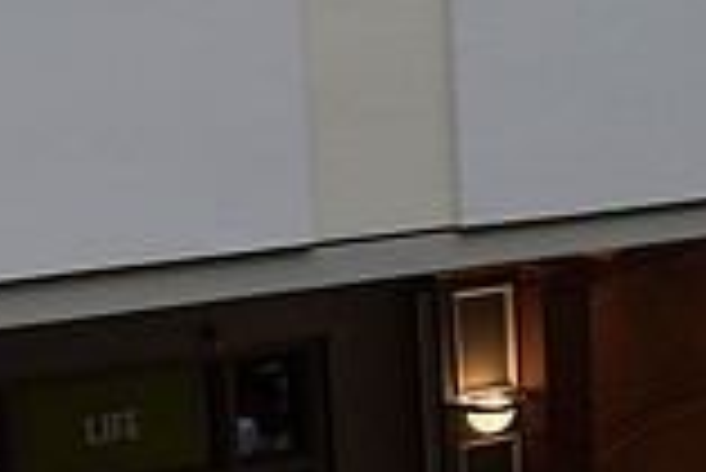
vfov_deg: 10.0
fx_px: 2611
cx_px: 369
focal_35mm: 133
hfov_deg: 15.4
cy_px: 708
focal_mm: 36
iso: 640
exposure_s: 1/320
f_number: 6.3
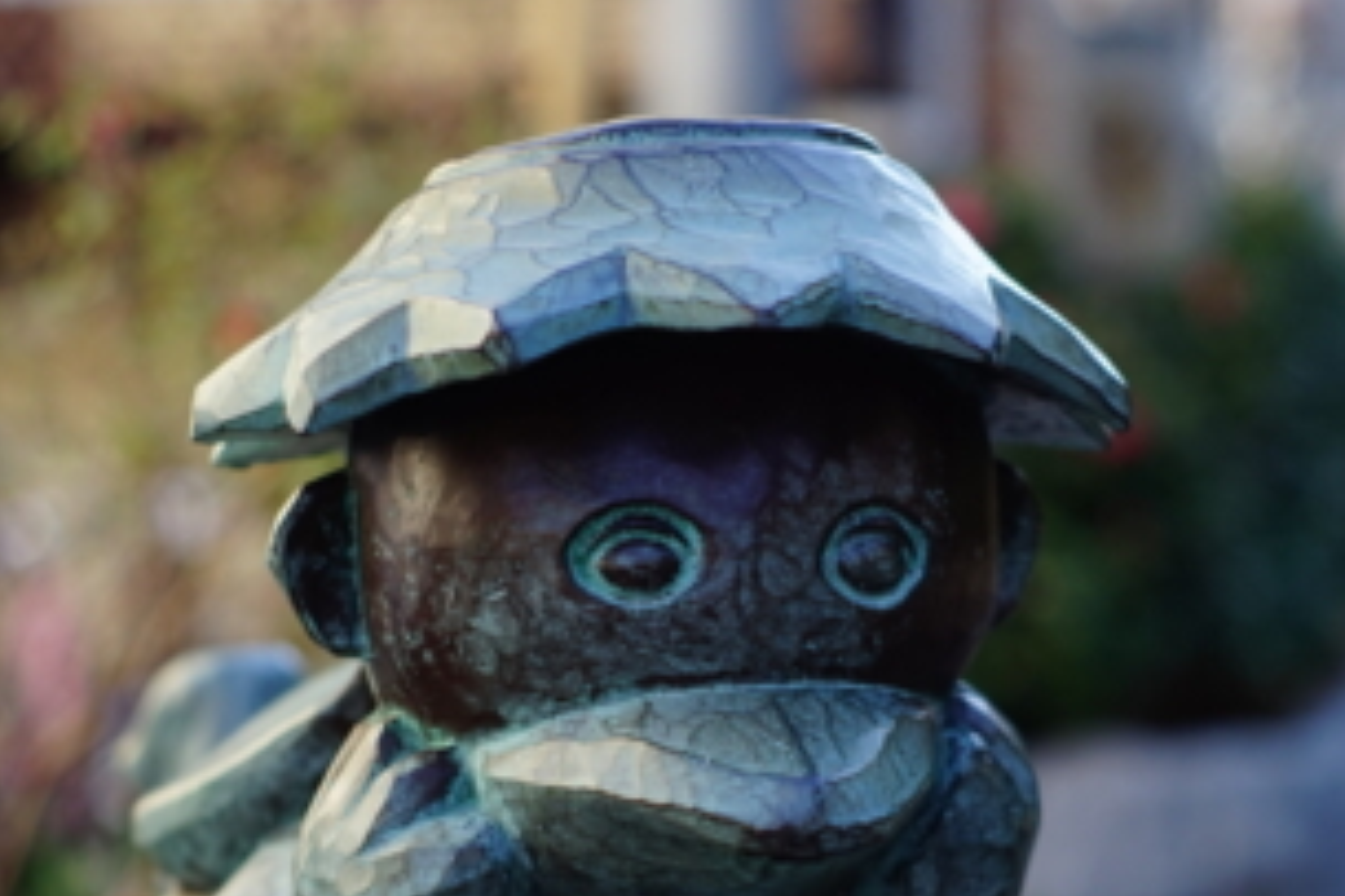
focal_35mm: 105
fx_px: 3921
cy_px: 660
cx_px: 944
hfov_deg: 19.4
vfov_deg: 13.0
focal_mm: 50
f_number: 2.8
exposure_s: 1/200
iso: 100
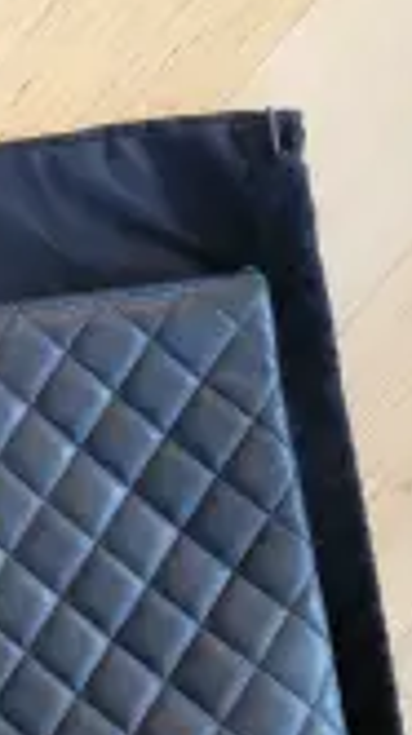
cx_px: -111
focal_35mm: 63
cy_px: 584
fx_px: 1227
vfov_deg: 32.5
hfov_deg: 17.9
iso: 500
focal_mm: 6.7
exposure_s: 1/50
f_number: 1.8
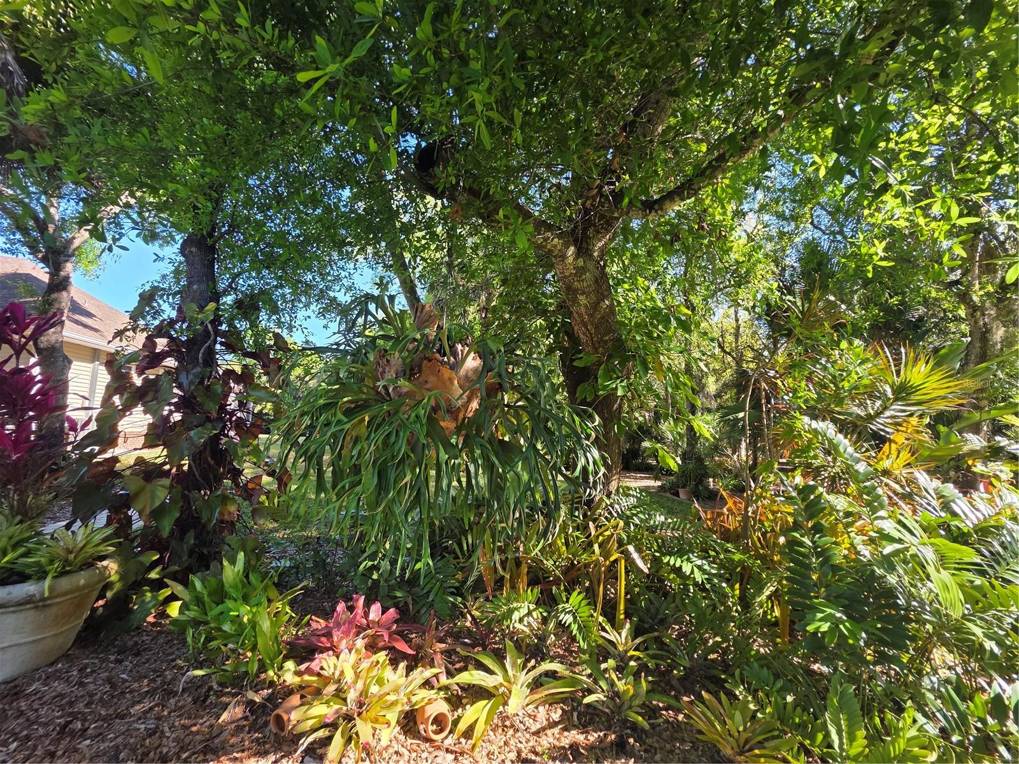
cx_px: 510
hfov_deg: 106.2
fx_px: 383
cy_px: 382
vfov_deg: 89.9
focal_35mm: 13
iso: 40
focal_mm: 2.2
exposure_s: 1/279
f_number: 1.9
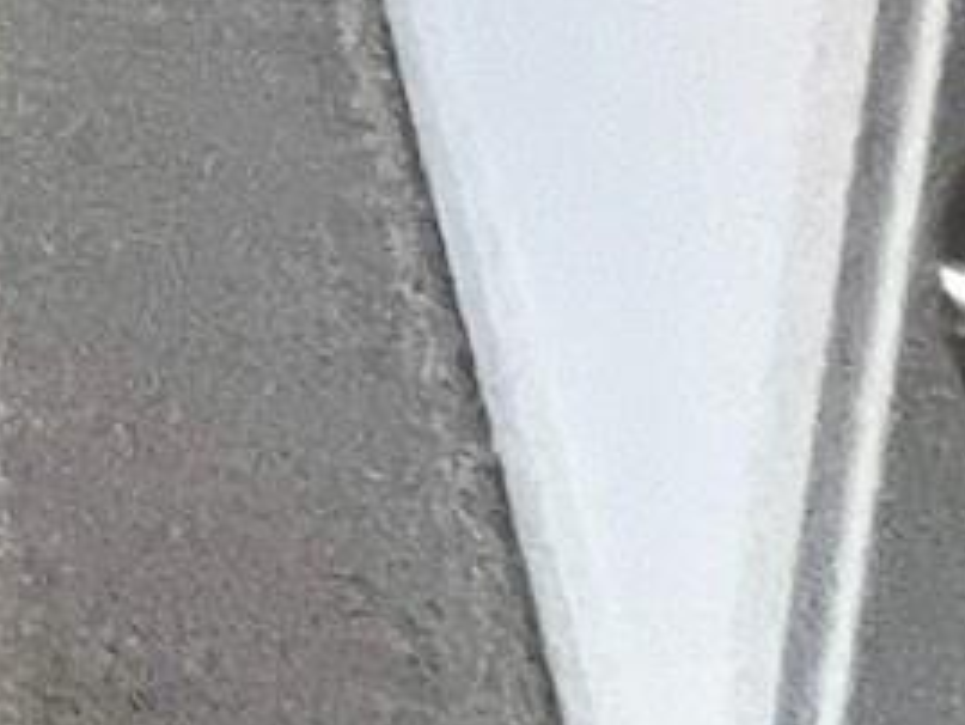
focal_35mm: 99
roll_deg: +0.2
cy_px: -1759
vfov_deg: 9.5
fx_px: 2761
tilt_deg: -7.0
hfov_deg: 8.7
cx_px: -2680
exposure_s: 1/99
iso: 200
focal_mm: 1.57
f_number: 1.8
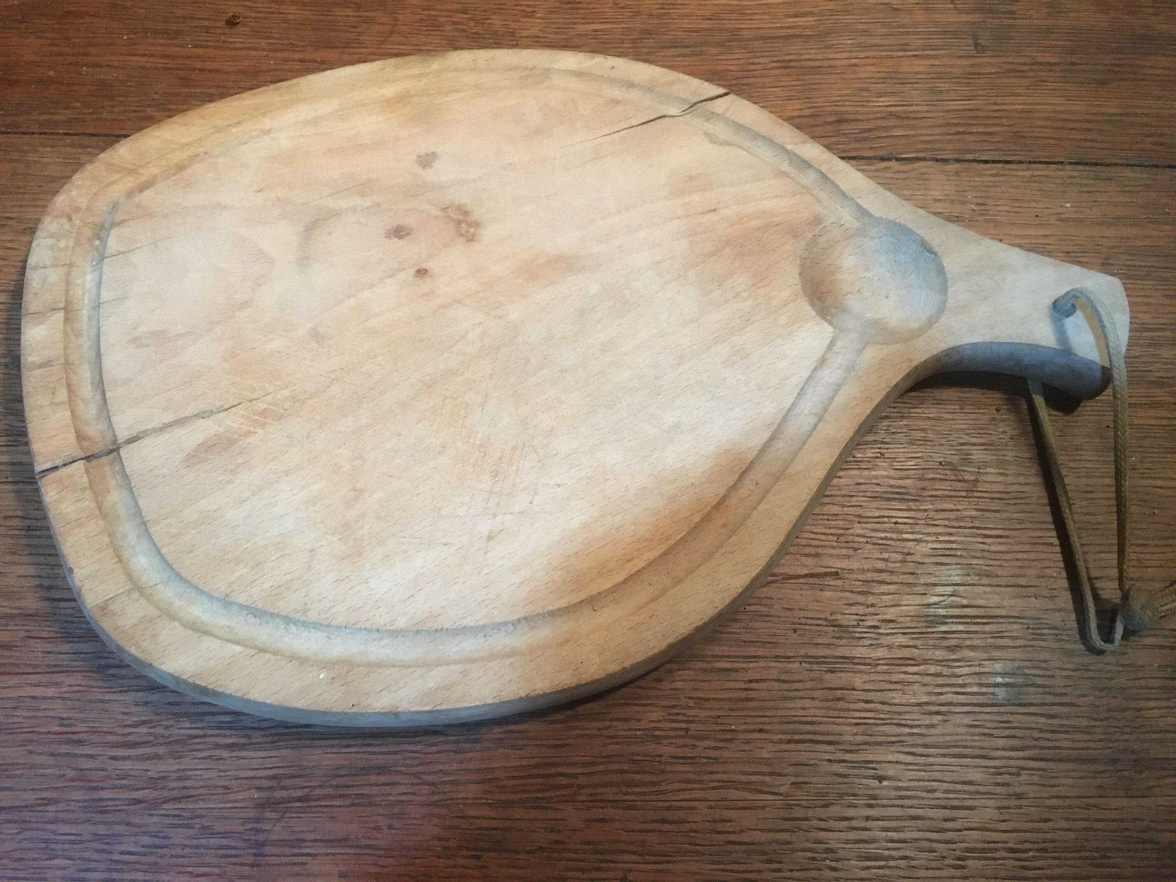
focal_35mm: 29
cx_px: 588
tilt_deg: -65.5
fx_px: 985
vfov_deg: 48.2
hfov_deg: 61.7
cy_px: 441
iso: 320
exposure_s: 1/17
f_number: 2.2
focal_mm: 4.15
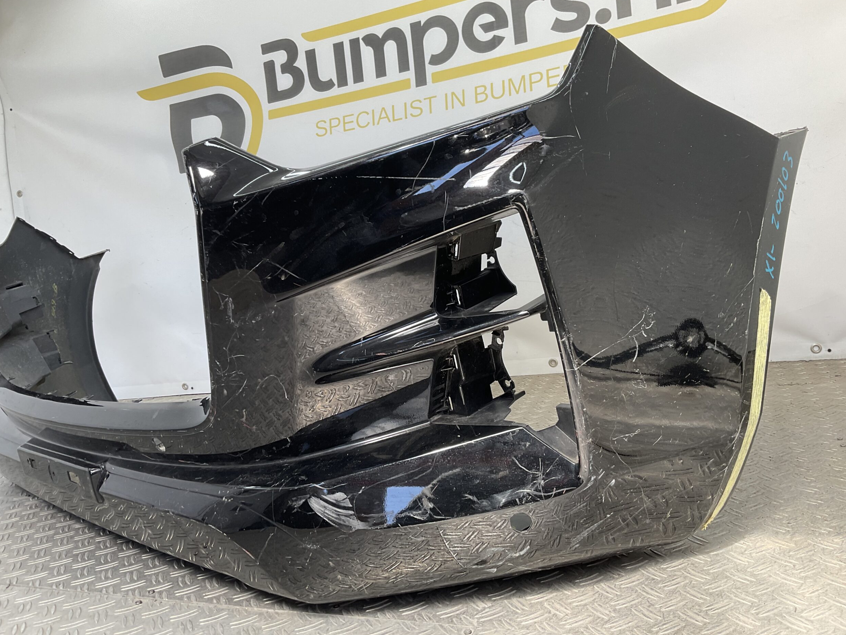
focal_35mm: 30
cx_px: 425
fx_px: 733
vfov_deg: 46.8
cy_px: 313
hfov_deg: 60.0
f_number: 1.8
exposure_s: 1/100
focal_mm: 3
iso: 16
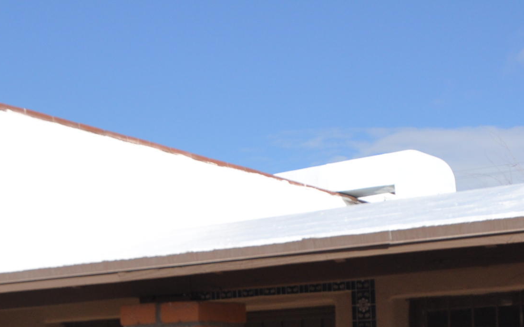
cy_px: 421
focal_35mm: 75
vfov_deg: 16.5
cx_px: 198
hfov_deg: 27.4
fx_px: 1071
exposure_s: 1/2000
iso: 400
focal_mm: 18
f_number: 7.1
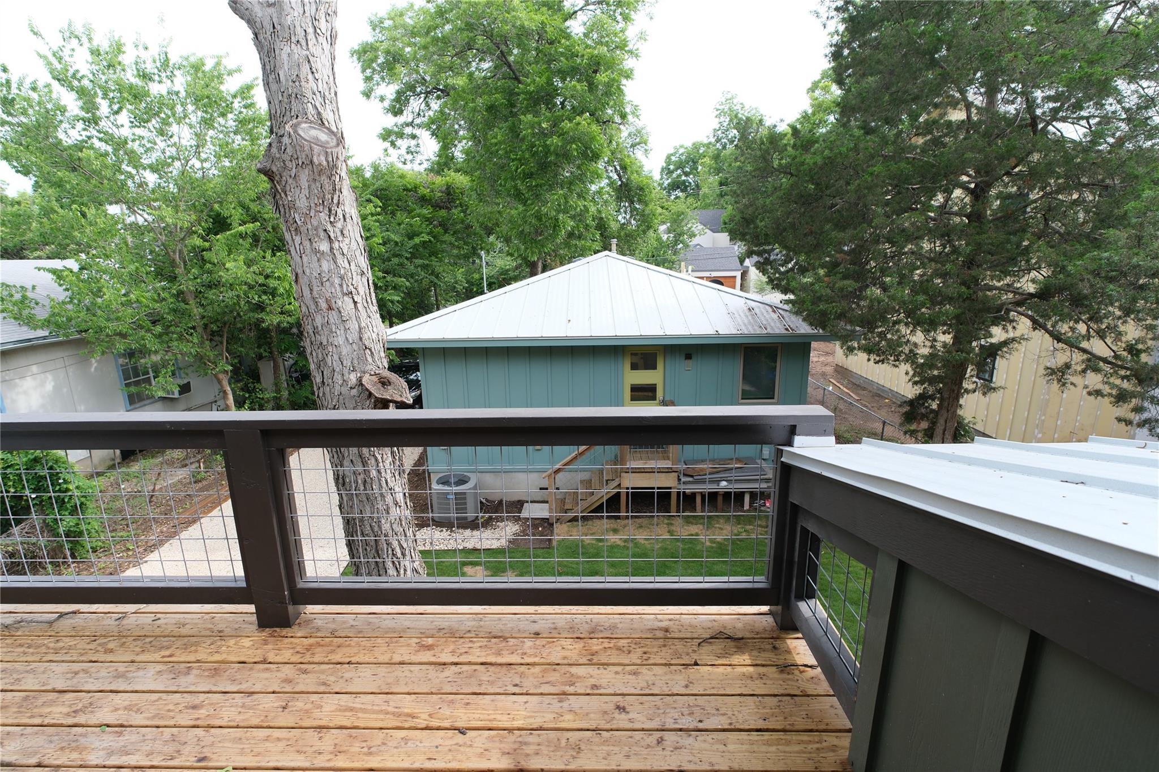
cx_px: 580
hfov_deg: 93.3
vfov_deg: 70.4
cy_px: 386
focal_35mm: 17
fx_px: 547
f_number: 4
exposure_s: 1/340
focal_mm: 11.1
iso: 320
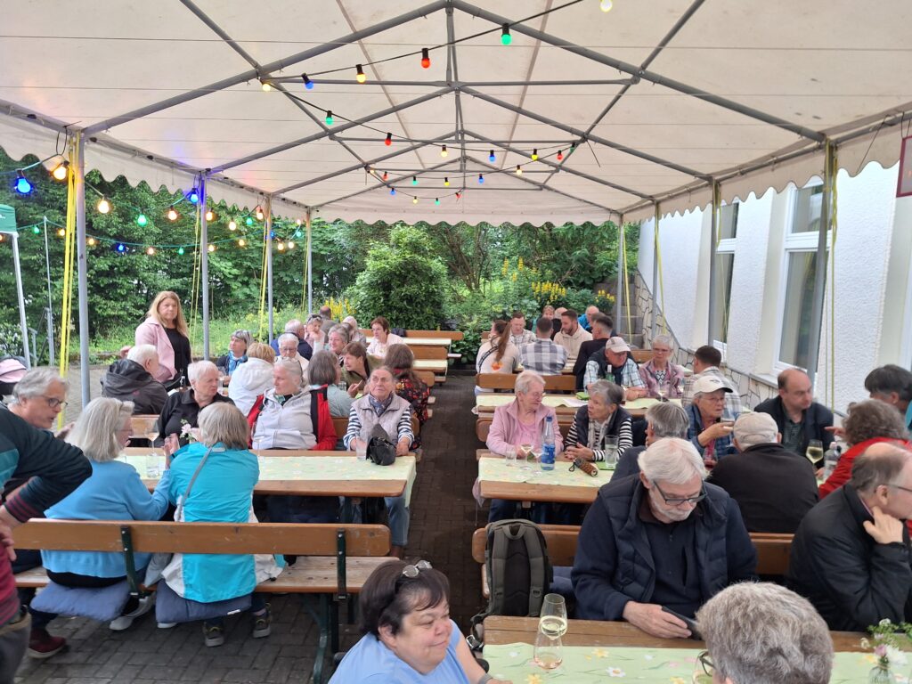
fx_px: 606
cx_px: 456
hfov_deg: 73.9
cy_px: 342
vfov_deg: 58.9
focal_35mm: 23
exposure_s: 1/50
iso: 40
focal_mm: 5.54
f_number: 1.8
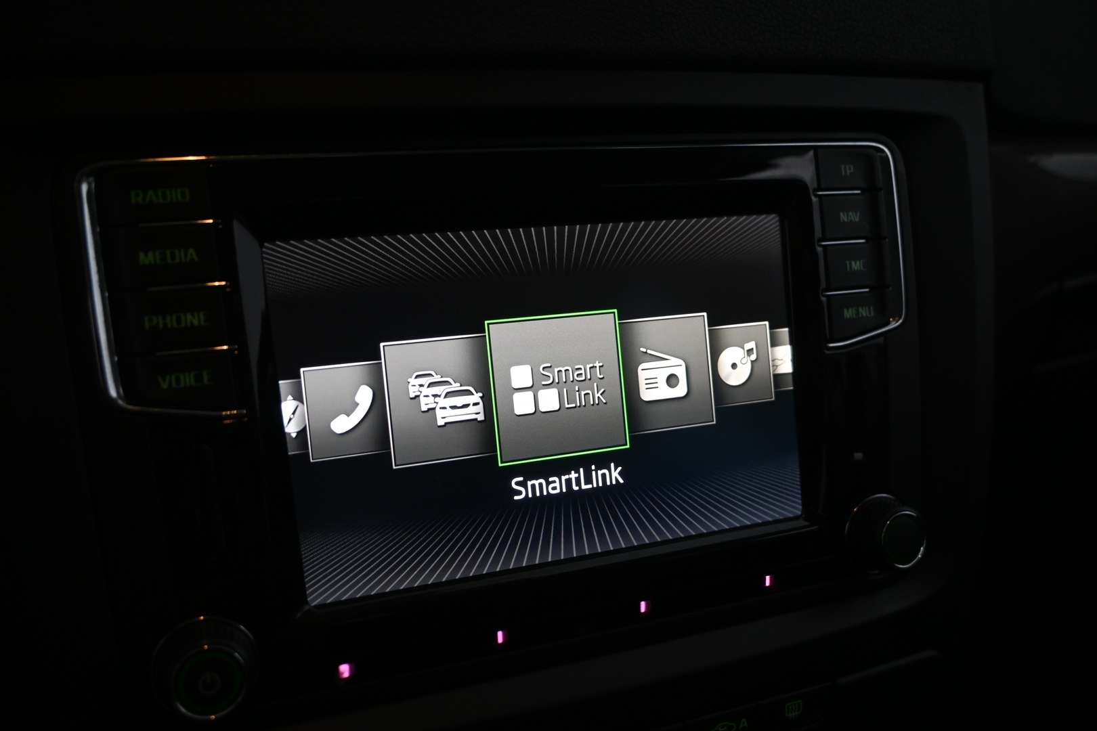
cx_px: 548
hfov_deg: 58.3
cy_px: 366
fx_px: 983
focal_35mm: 32
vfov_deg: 40.8
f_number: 4
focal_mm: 21.5
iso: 1000
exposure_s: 1/40
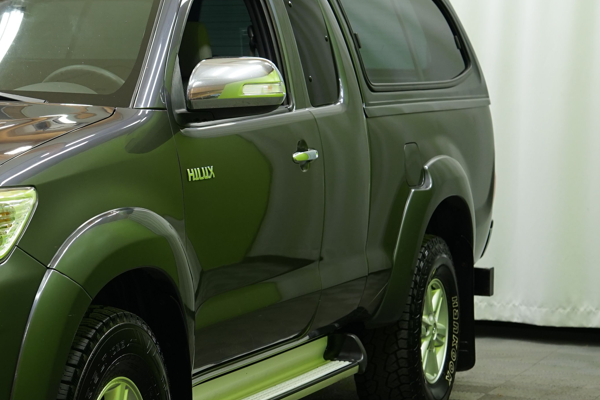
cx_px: -35
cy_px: 218
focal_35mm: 113
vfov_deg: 12.1
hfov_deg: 17.6
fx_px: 1883
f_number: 5
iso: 500
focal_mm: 51
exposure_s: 1/20
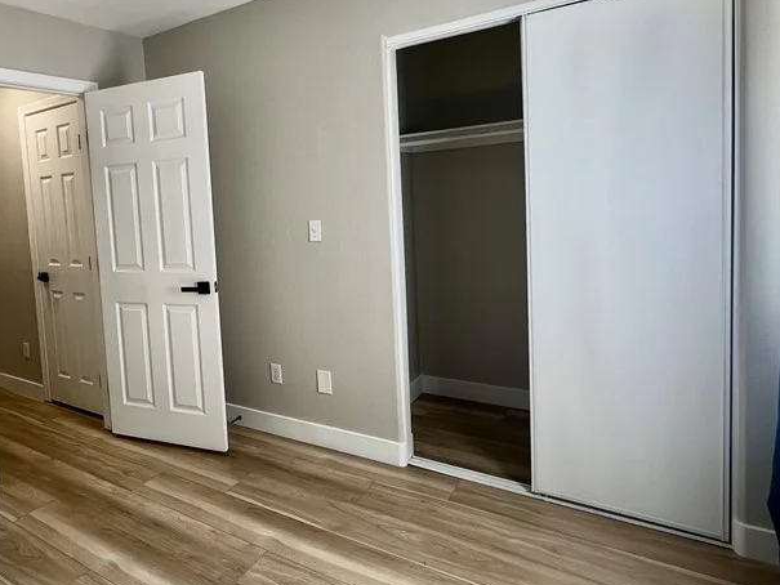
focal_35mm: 22
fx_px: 496
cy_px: 241
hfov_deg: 72.5
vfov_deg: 60.7
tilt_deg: -4.5
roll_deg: +4.2
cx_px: 223
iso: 50
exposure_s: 1/99
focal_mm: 1.57
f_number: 1.8
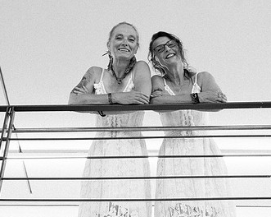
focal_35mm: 84
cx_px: 138
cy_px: 132
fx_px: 673
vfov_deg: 18.2
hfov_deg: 22.8
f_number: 5.6
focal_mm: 34.2
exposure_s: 1/125
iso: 800
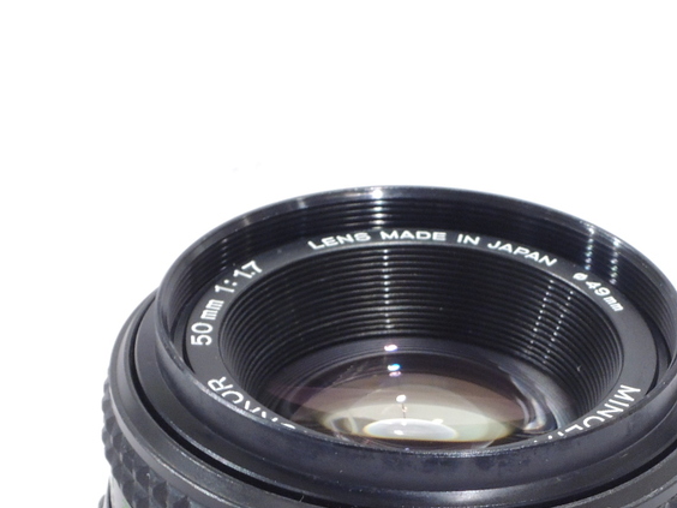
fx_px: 3540
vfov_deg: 8.2
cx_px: 419
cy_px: 513
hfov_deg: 10.9
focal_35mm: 181
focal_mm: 15.2
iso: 400
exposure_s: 1/30
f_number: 5
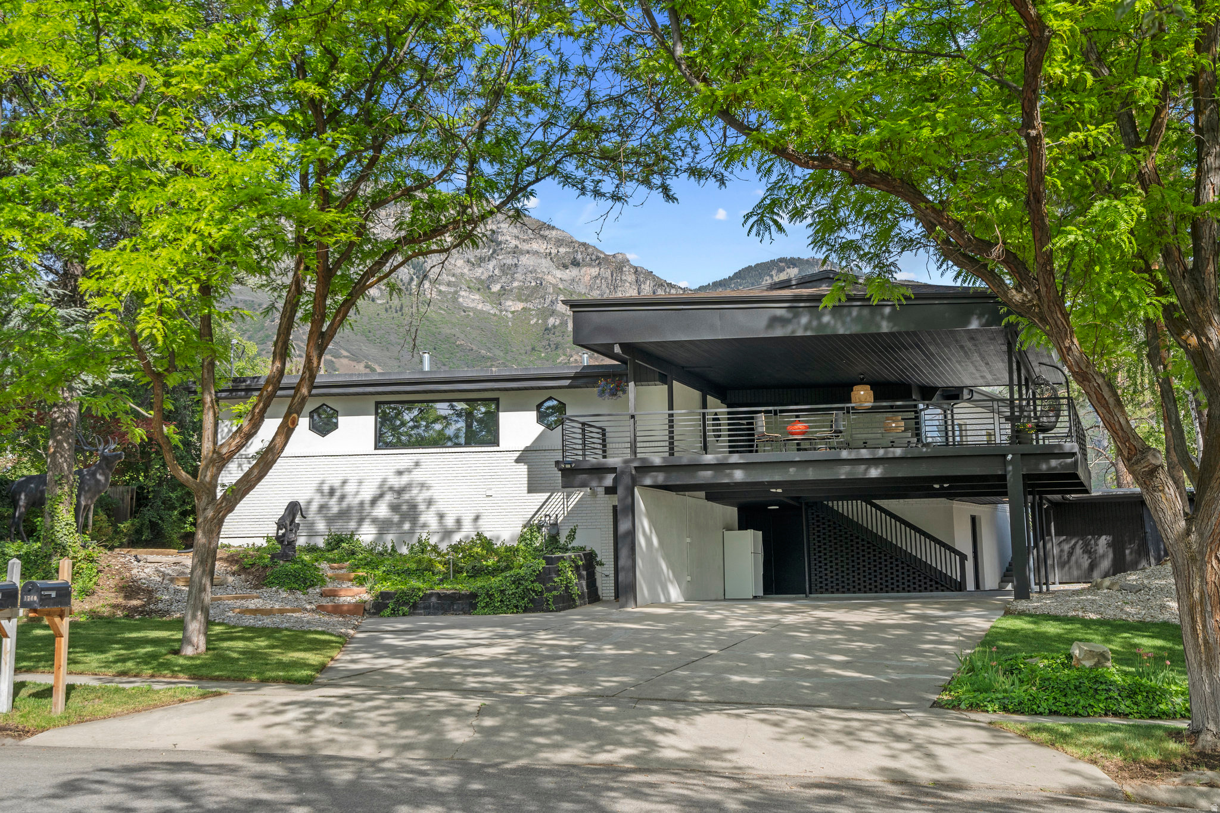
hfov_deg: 54.4
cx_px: 610
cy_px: 406
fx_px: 1186
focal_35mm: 35
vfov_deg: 37.8
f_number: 9
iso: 320
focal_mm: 35
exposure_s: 1/320
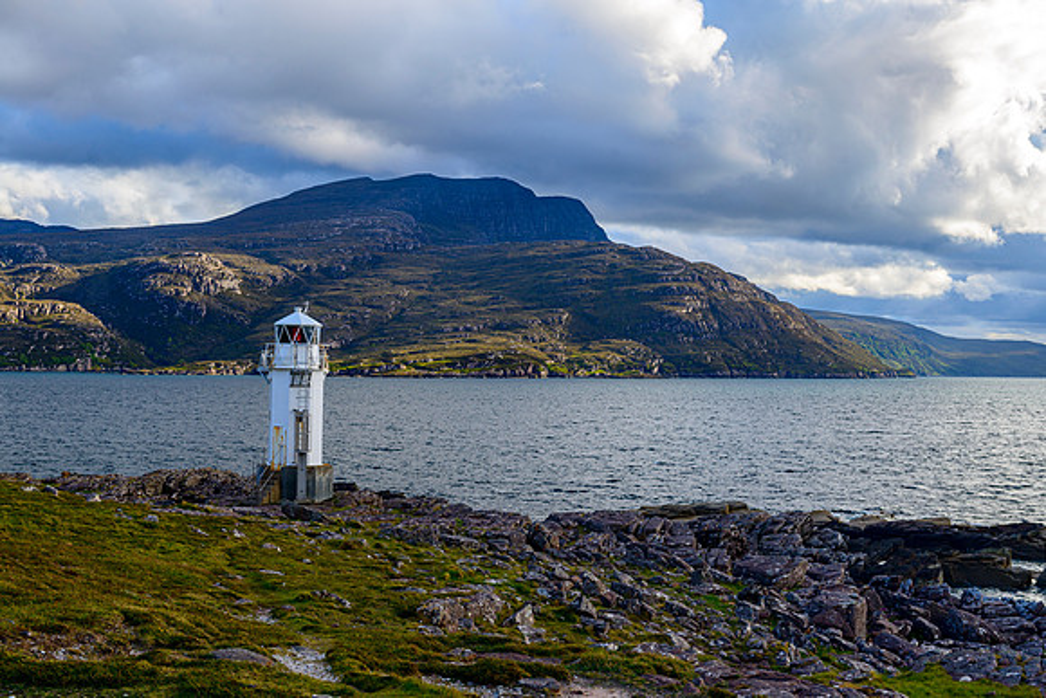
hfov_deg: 39.6
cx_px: 523
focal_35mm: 50
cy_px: 349
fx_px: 1453
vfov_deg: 27.0
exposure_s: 1/60
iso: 100
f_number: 8
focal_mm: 50
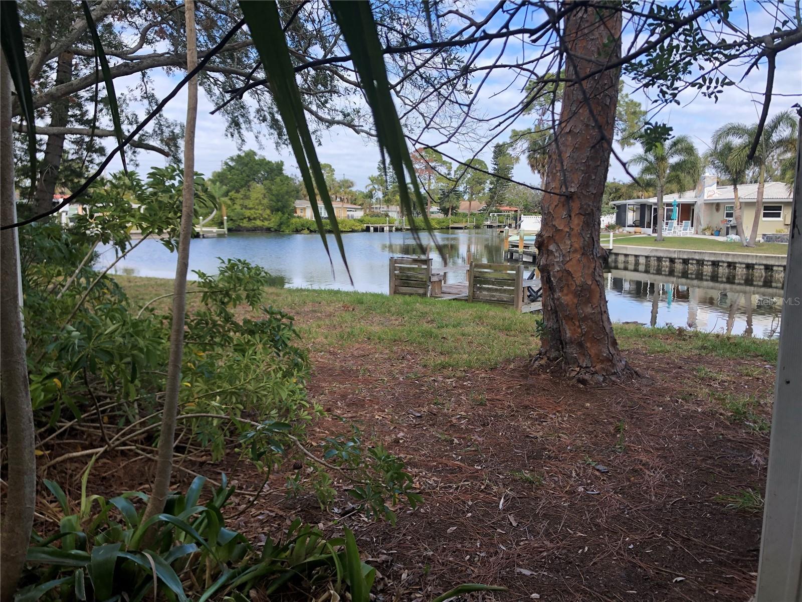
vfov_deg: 49.7
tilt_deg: -5.8
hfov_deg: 63.4
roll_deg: -0.5
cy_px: 301
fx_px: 649
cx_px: 401
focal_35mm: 28
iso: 20
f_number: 1.8
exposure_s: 1/592
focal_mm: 3.99
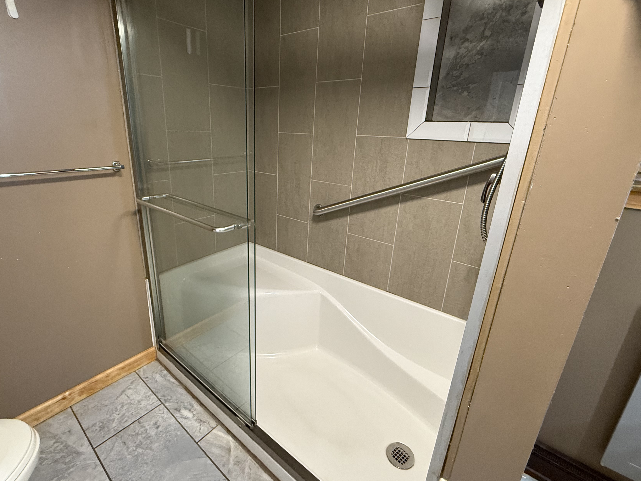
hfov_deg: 90.7
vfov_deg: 74.6
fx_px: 315
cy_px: 225
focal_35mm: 17
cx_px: 288
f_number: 2.2
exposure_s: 1/60
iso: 400
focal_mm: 2.22
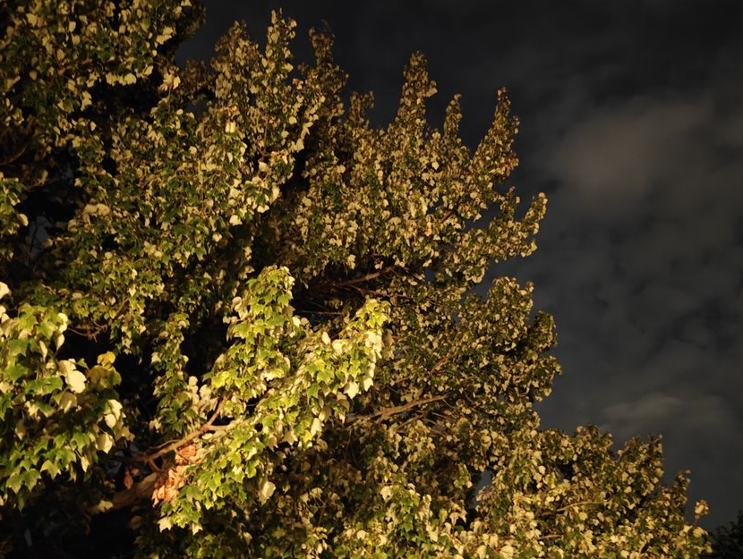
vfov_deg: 38.5
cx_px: 448
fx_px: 795
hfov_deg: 49.7
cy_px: 351
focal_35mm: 37
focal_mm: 6.06
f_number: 1.7
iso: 12800
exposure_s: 1/7
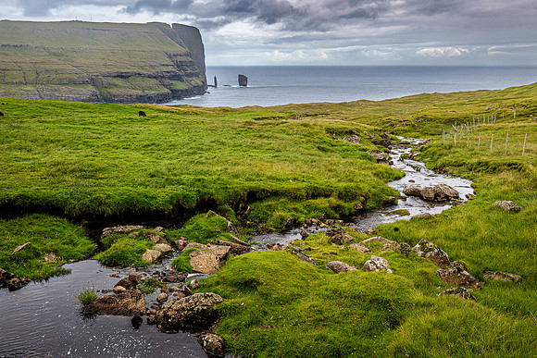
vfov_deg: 37.9
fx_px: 522
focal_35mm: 35
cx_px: 268
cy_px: 179
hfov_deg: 54.4
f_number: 11
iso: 400
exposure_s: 1/200
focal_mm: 35
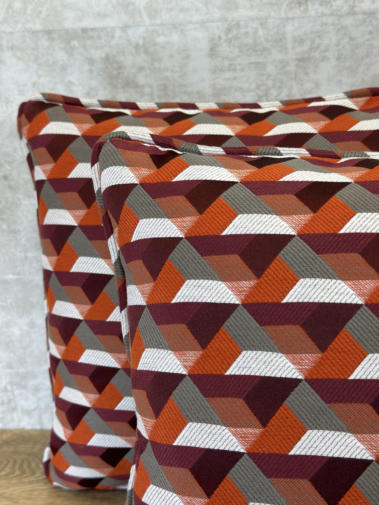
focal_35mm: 48
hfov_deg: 30.3
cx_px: 190
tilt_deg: -16.0
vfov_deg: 39.7
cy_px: 252
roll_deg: +2.8
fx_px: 701
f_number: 1.78
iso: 80
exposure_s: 1/120
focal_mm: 6.86
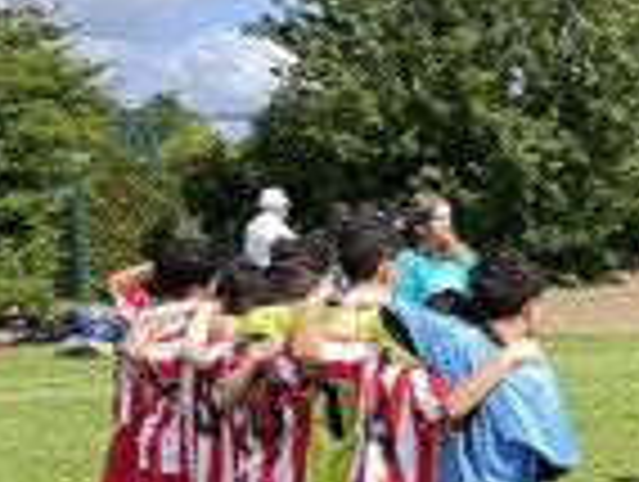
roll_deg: -0.2
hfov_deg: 23.4
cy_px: 441
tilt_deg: -9.1
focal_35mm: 73
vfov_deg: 19.8
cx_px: 846
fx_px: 1350
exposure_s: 1/2212
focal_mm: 4.2
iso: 32
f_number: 1.6
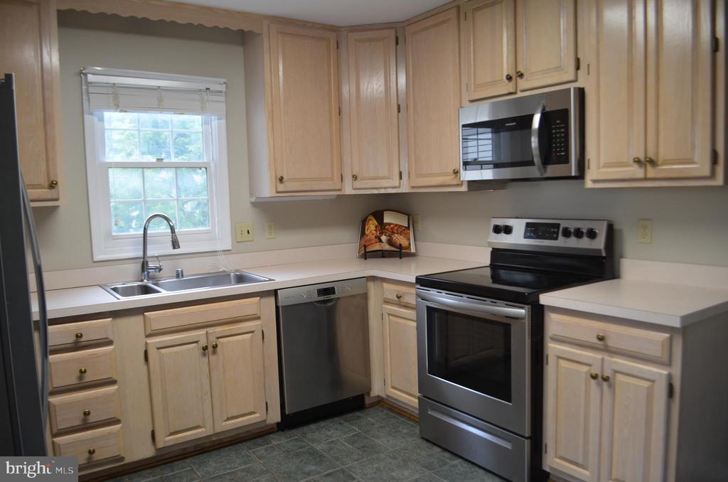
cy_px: 241
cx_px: 364
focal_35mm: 27
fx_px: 545
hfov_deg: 67.5
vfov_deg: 47.7
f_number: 4
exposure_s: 1/60
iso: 400
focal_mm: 18
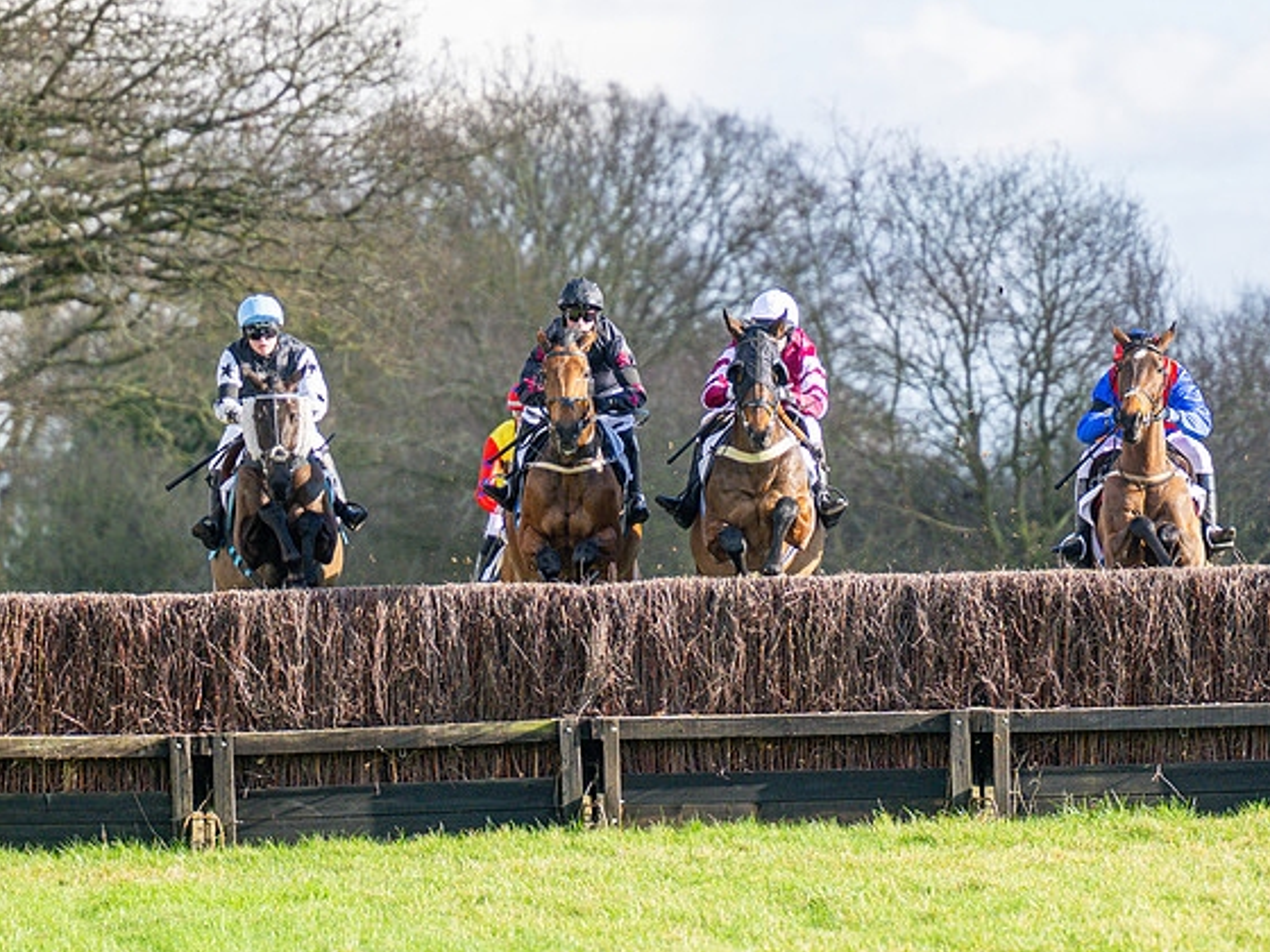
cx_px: 811
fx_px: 14382
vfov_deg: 3.8
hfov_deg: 5.1
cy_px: 598
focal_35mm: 392
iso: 400
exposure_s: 1/1600
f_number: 4
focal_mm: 180
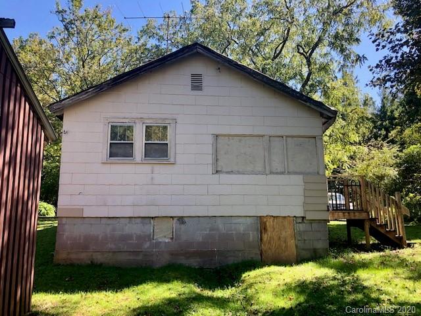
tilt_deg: +11.2
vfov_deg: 49.7
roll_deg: +1.1
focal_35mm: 28
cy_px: 158
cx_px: 210
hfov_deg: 63.4
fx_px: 341
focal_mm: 3.99
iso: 20
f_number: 1.8
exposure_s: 1/254
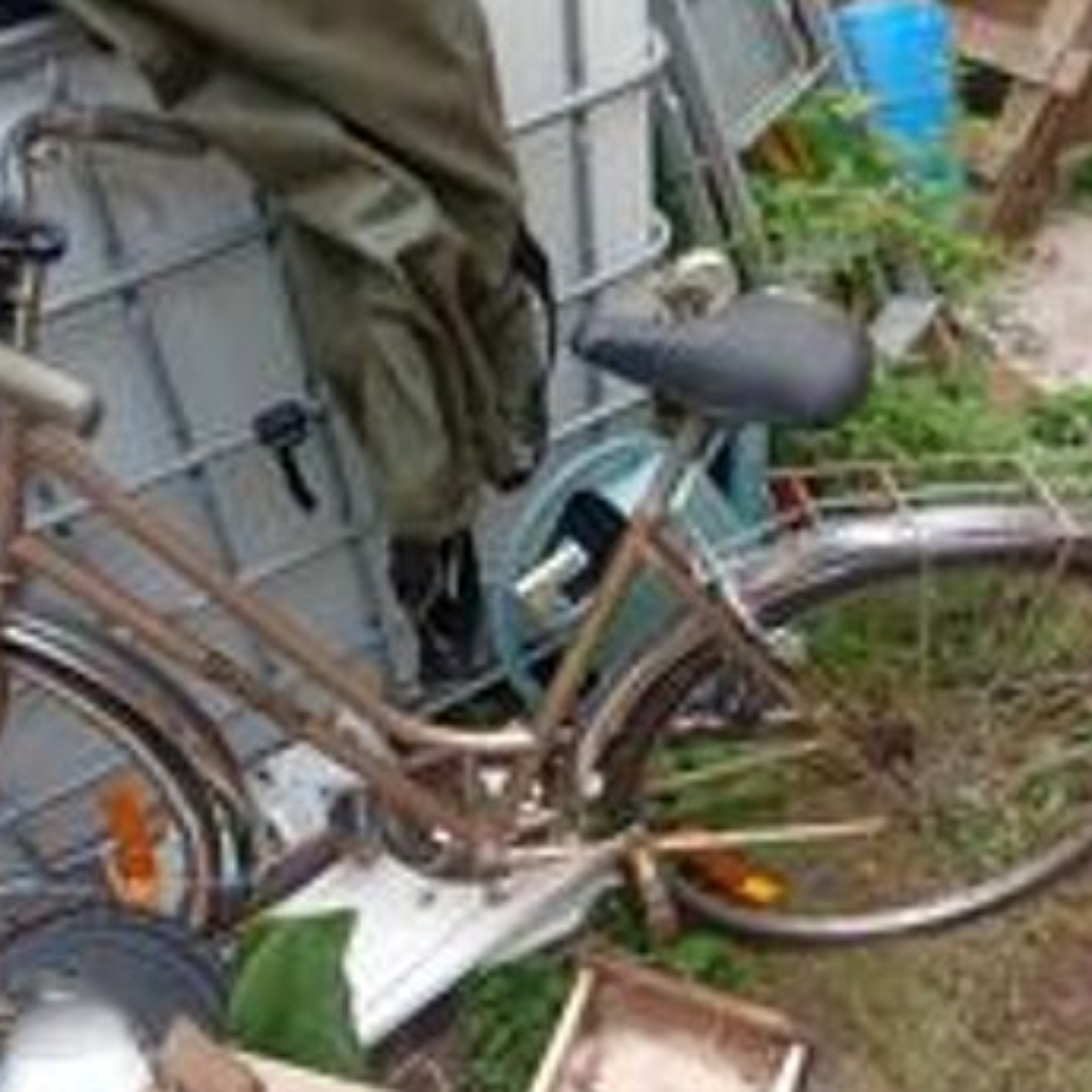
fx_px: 1142
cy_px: 563
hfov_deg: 50.6
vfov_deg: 51.1
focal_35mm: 32
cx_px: 411
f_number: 1.8
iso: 103
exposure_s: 1/50
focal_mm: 3.96
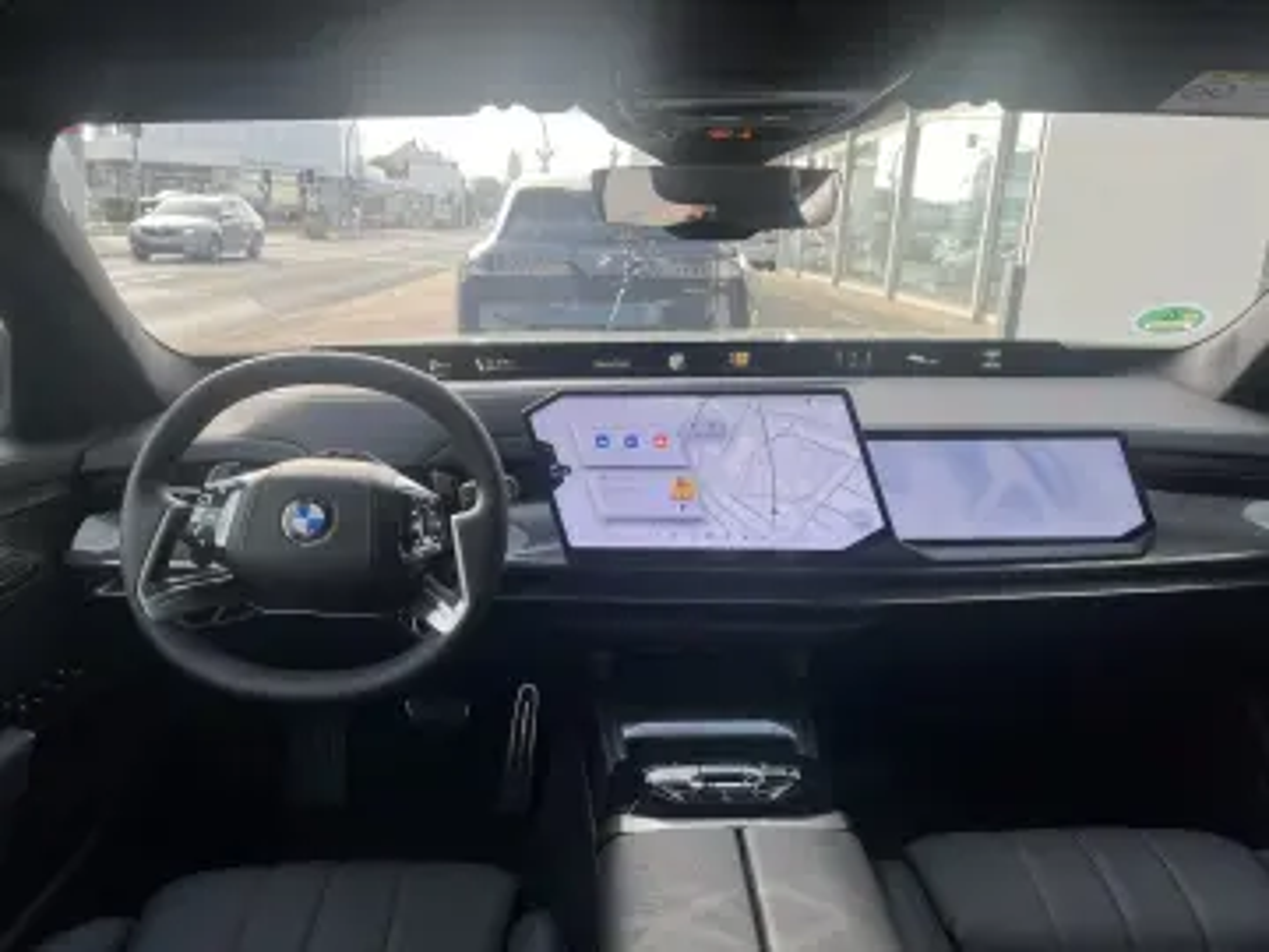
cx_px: 634
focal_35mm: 26
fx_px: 953
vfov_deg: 53.1
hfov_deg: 67.3
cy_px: 476
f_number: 1.6
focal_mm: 5.1
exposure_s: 1/345
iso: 50
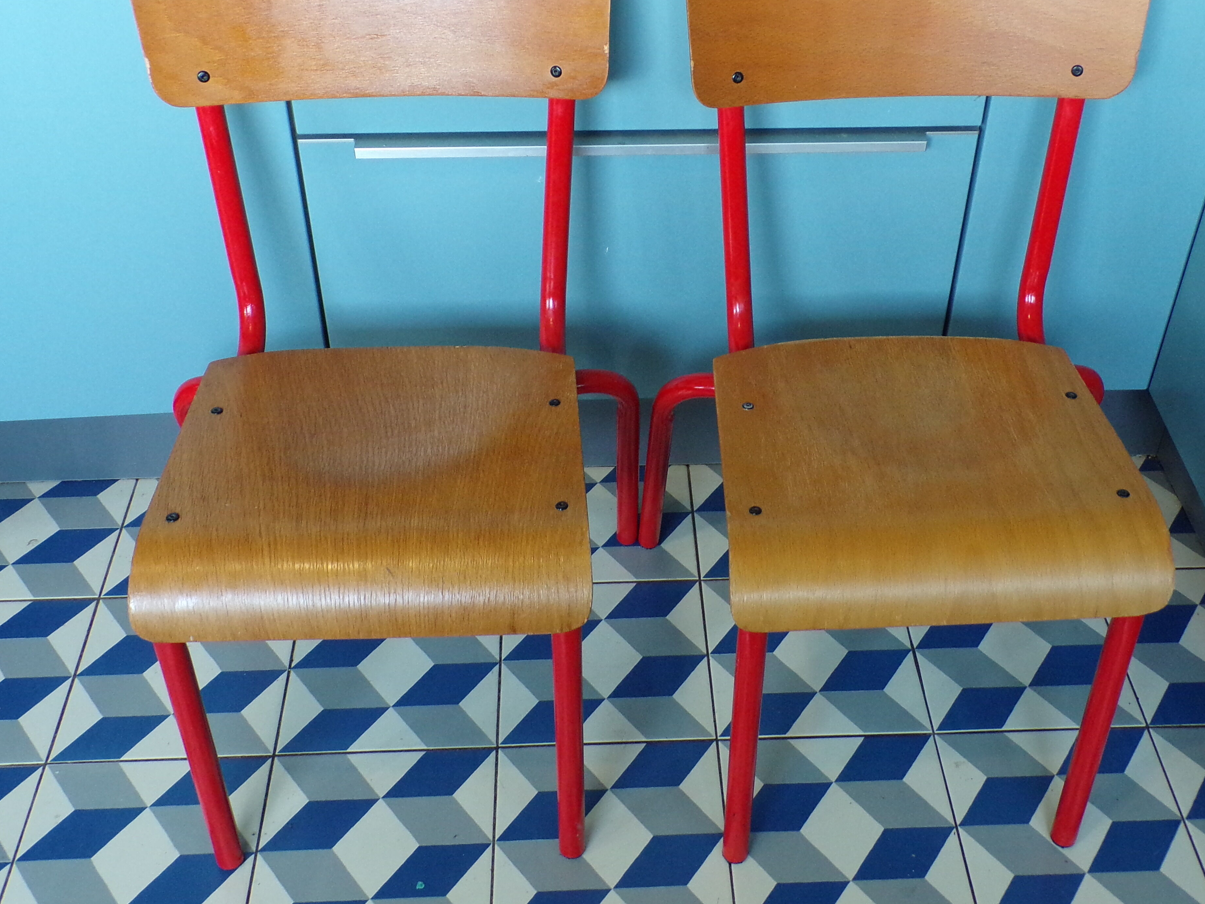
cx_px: 667
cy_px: 391
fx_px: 1393
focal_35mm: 40
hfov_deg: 46.7
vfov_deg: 35.9
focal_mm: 5.8
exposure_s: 1/17
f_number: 3.2
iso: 256
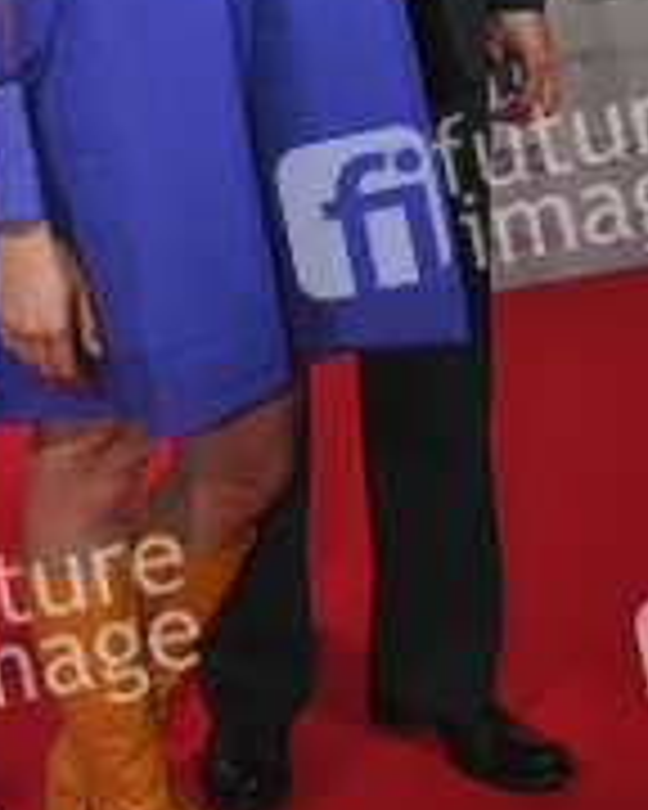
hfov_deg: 19.6
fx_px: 1846
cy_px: -32
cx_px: 99
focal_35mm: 77
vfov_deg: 23.5
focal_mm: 37
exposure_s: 1/200
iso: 2000
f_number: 7.1
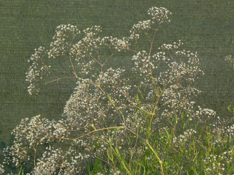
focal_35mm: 212
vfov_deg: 7.0
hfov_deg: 9.3
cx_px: 117
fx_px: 1433
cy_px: 88
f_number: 5.6
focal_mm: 37.7
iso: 160
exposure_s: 1/125
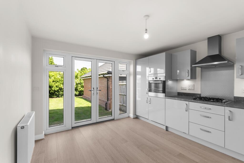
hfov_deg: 95.0
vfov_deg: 72.1
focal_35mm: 16
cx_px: 122
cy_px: 82
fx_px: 112
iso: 320
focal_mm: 16.5
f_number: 8
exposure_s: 1/6
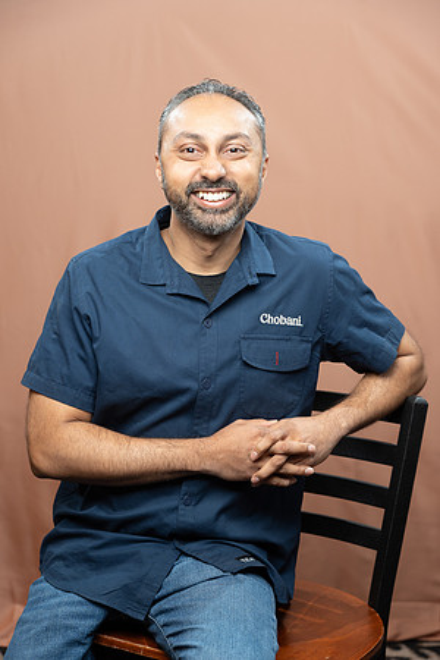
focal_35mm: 67
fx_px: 1228
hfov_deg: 20.3
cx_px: 220
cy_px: 330
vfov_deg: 30.1
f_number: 4
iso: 320
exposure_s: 1/160
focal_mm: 67
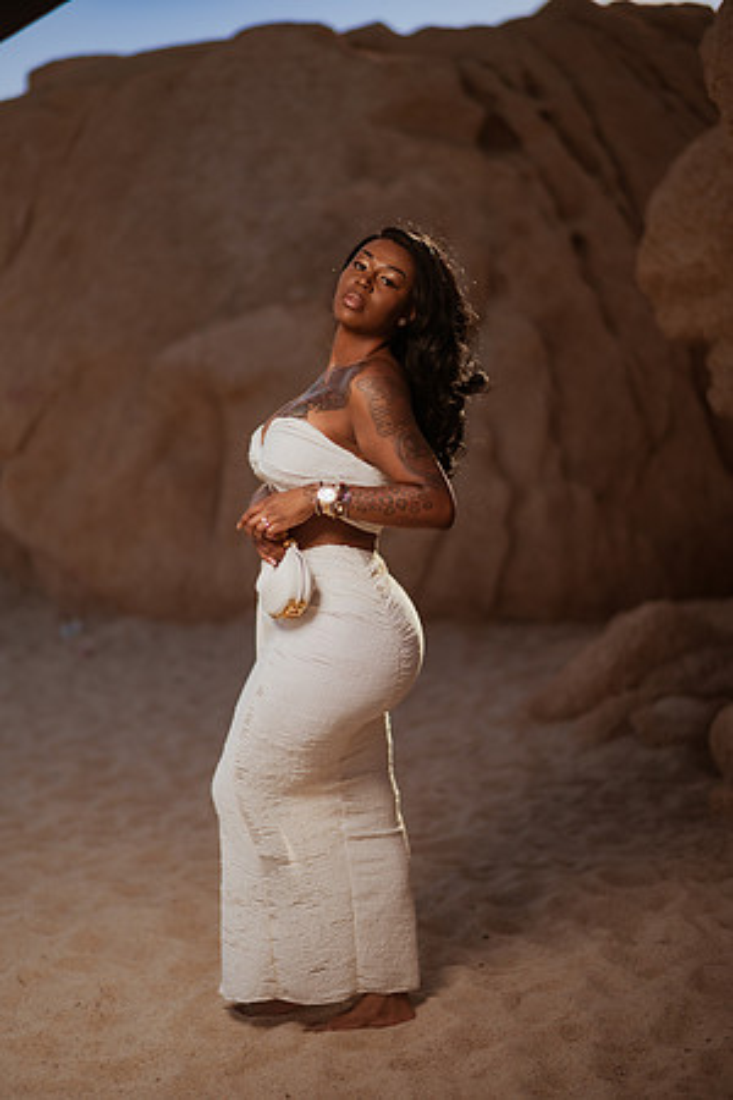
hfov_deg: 23.4
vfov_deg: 34.5
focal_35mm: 58
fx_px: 1771
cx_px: 366
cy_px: 550
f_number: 1.4
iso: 50
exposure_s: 1/8000
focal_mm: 58
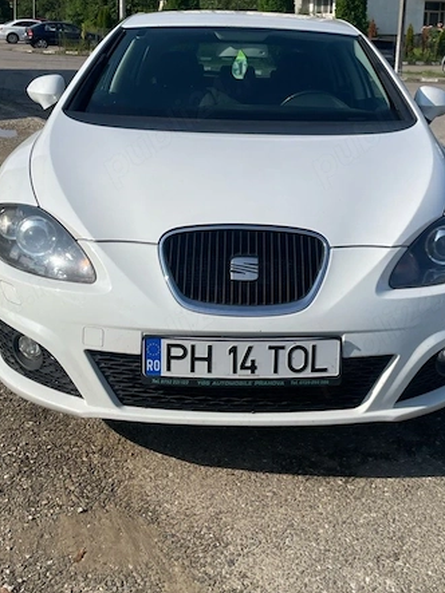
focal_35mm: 47
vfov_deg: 39.3
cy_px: 147
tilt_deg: -7.4
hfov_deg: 30.8
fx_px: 806
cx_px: 243
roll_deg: -0.9
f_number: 1.6
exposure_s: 1/4464
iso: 32
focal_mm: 4.2
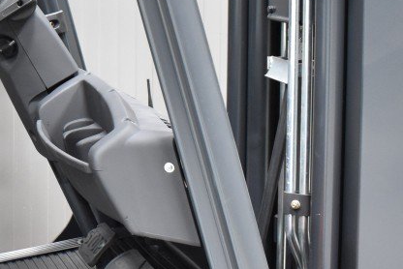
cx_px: -163
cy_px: 47
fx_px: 1114
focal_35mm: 99
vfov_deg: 13.7
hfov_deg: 18.6
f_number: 5
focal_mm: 23
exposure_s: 1/8
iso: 1600
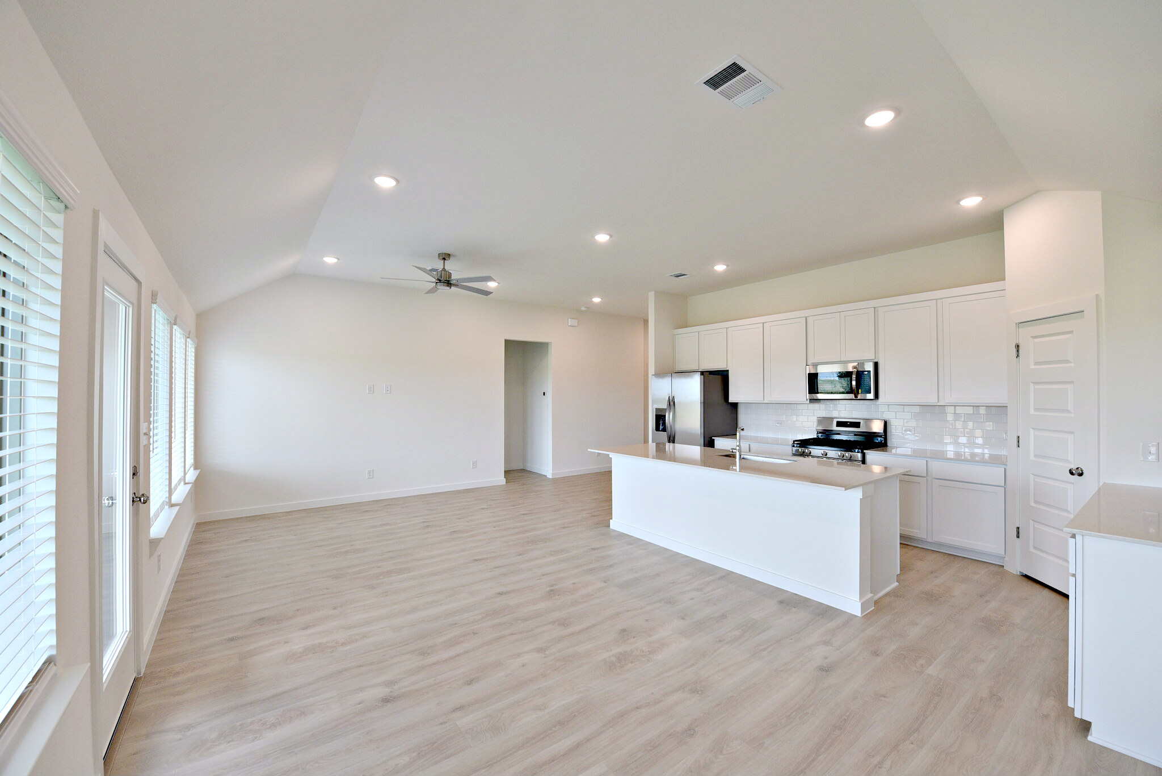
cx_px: 581
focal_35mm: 14
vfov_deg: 81.3
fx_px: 452
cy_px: 388
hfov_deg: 104.2
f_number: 5.6
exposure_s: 1/125
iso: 400
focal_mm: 14
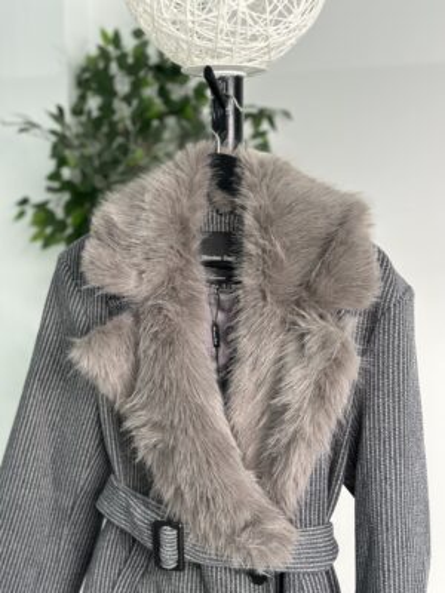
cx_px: 222
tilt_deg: -5.4
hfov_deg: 30.3
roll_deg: -0.3
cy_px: 296
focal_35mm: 48
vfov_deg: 39.7
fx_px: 823
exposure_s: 1/50
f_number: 1.78
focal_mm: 6.86
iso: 100
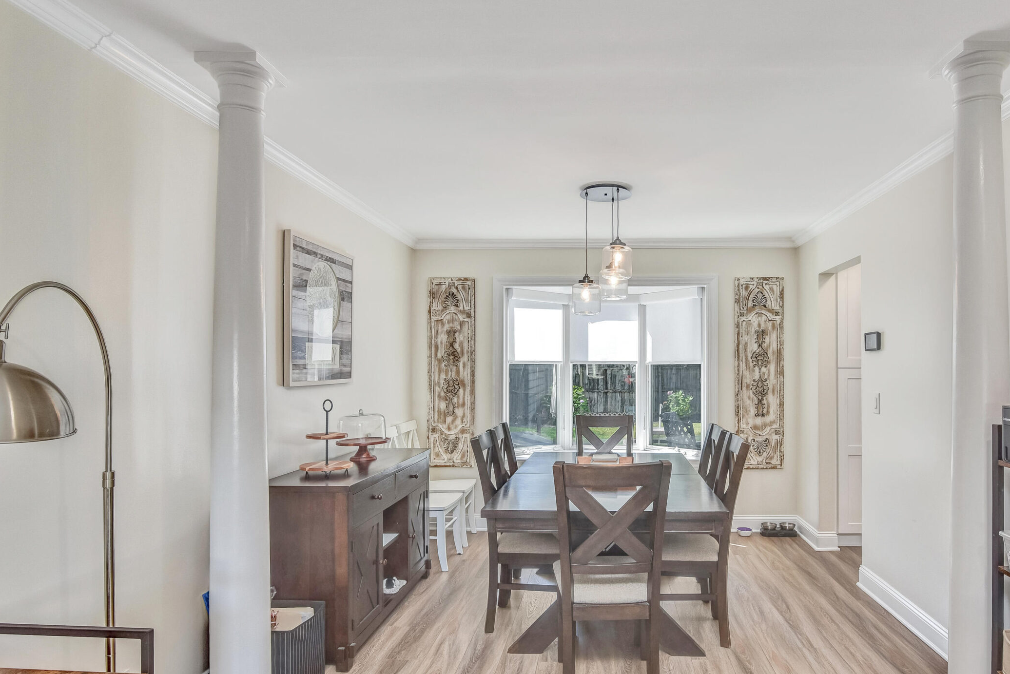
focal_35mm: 21
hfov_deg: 80.5
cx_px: 590
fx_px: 589
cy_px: 361
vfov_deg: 59.5
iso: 320
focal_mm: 17
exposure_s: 1/200
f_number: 7.1
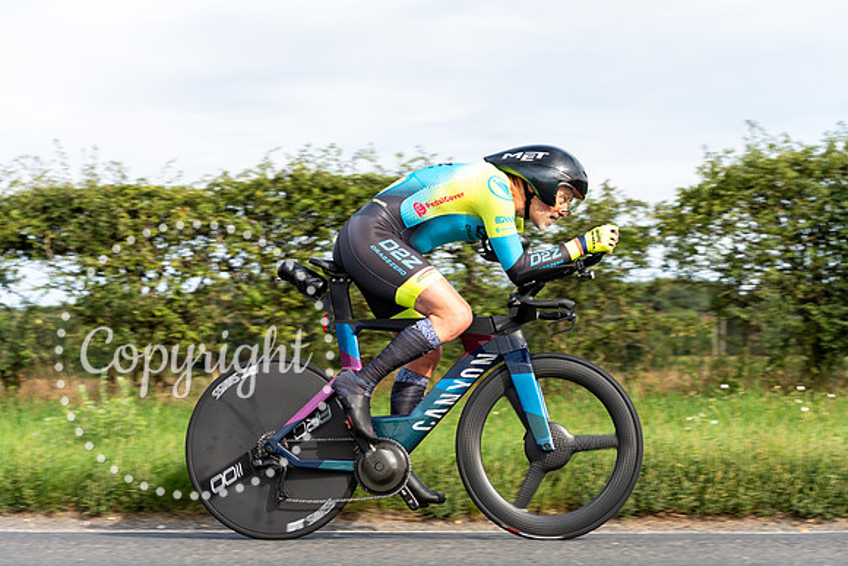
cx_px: 440
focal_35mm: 80
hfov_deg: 25.3
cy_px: 334
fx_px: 1886
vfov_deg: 17.1
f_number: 4
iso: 125
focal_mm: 67
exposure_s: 1/640
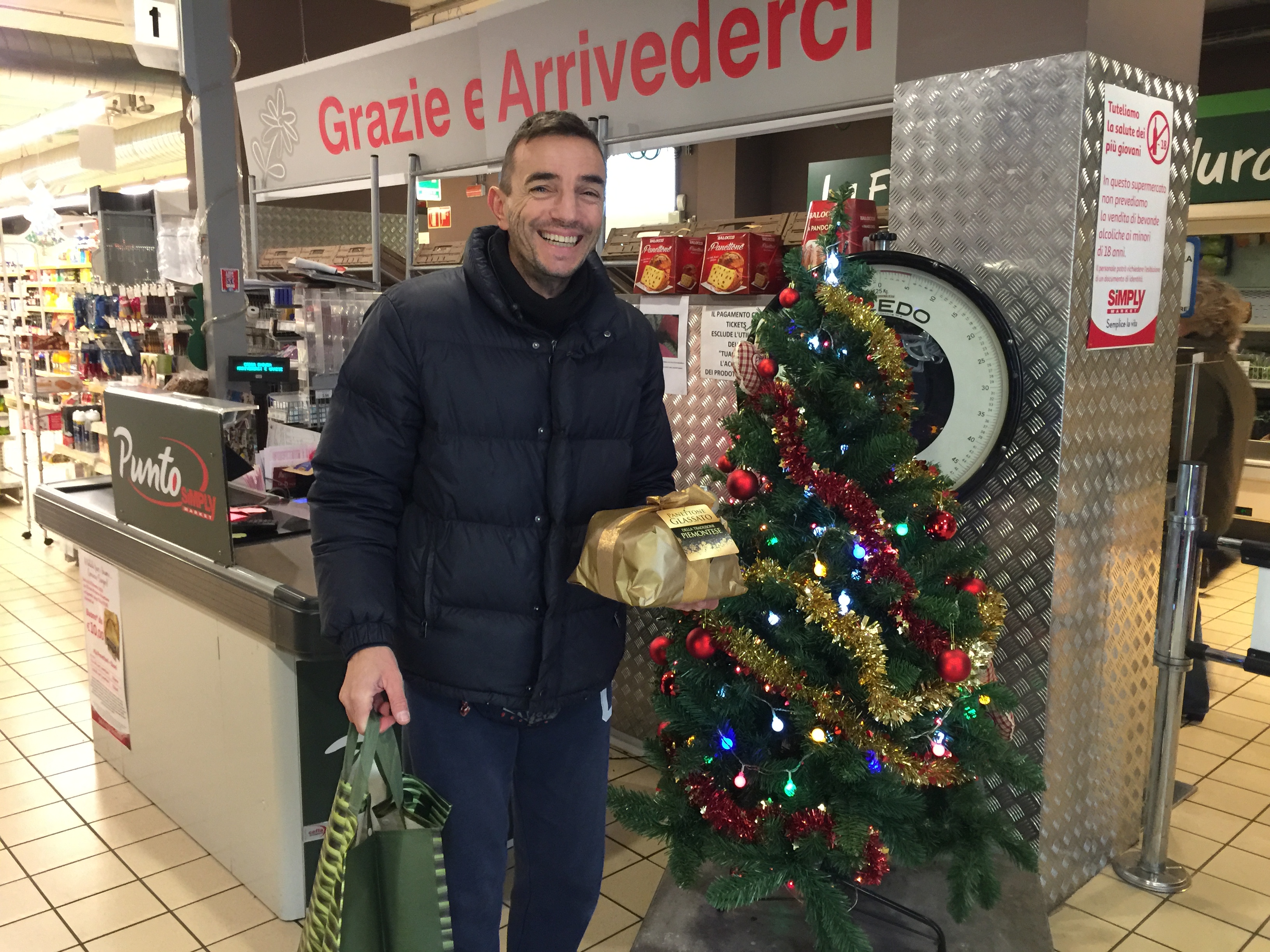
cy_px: 476
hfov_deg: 61.7
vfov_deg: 48.2
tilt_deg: -8.8
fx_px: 1064
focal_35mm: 29
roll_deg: -0.9
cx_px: 635
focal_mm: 4.15
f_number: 2.2
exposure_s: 1/10
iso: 125
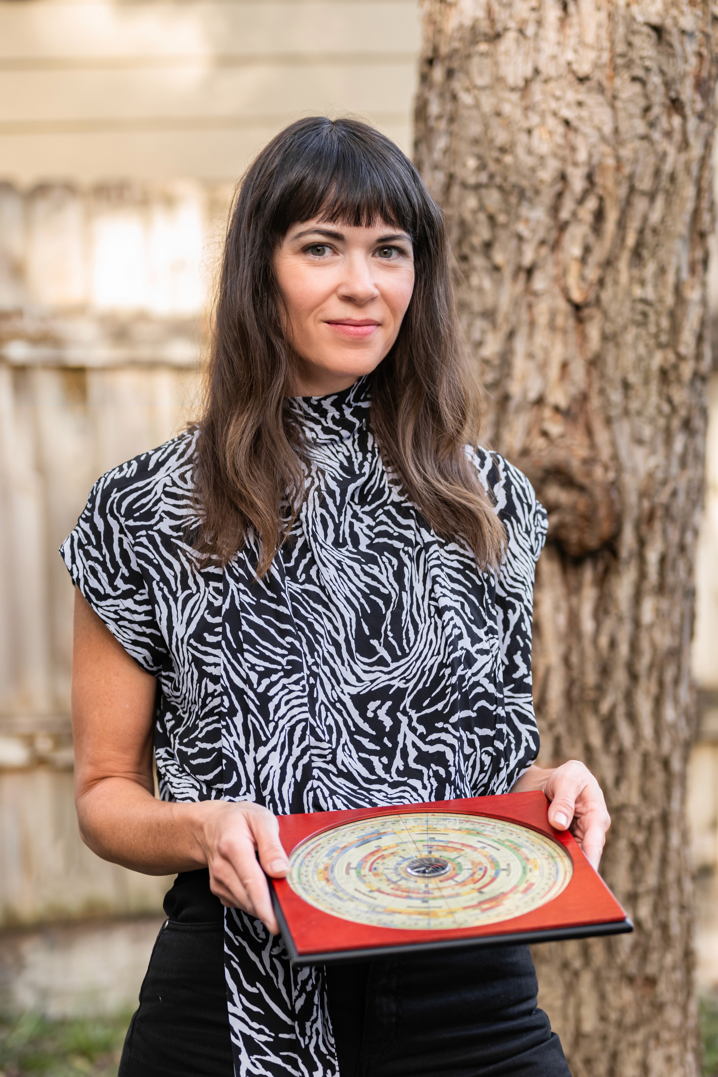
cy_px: 538
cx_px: 359
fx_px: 2244
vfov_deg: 27.0
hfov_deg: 18.2
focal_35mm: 75
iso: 320
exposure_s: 1/250
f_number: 1.8
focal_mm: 50
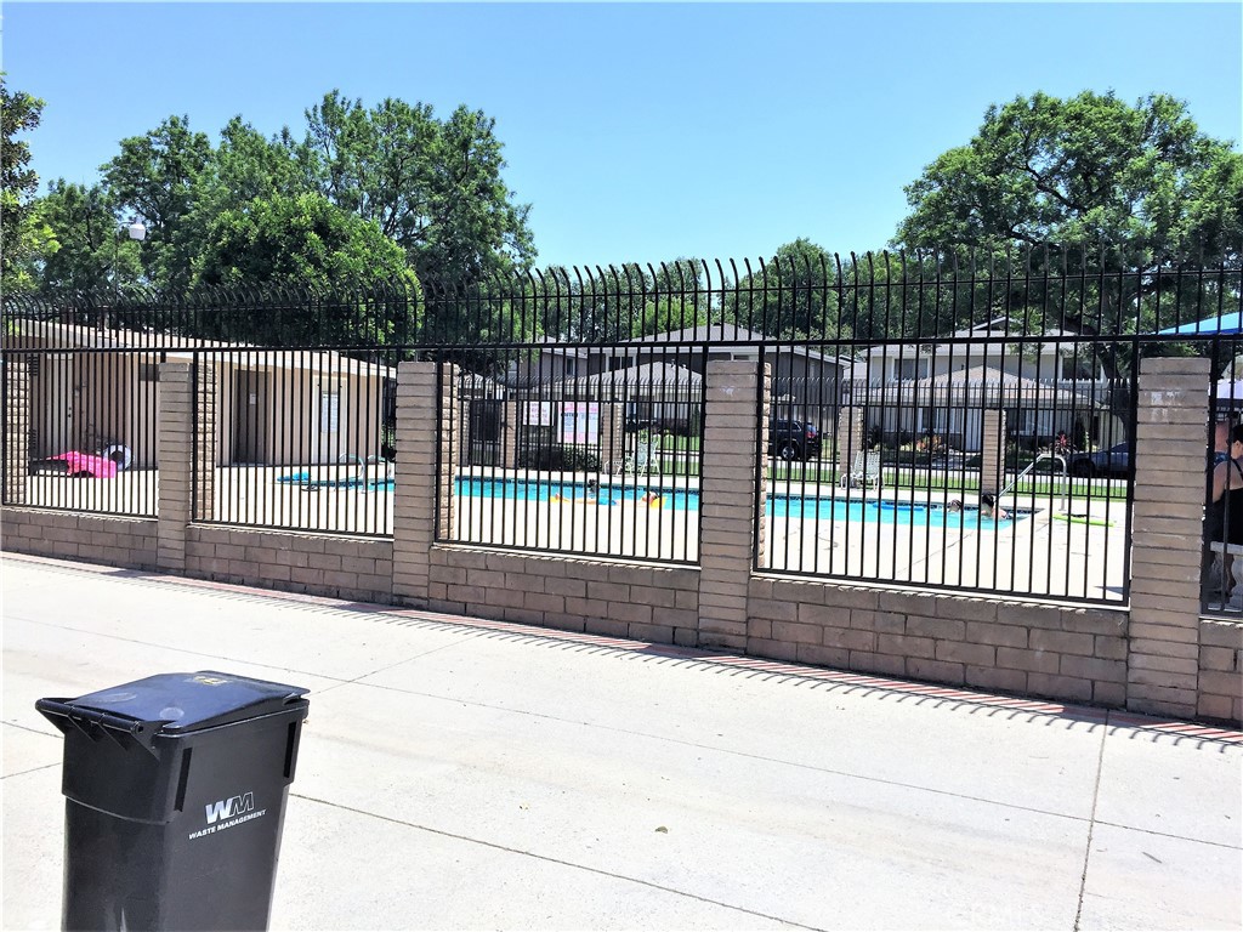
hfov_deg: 61.7
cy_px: 466
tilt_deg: -1.5
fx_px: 1041
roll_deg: -2.9
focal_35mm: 29
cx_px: 622
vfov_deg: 48.2
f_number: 2.2
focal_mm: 4.15
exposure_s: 1/1883
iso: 32
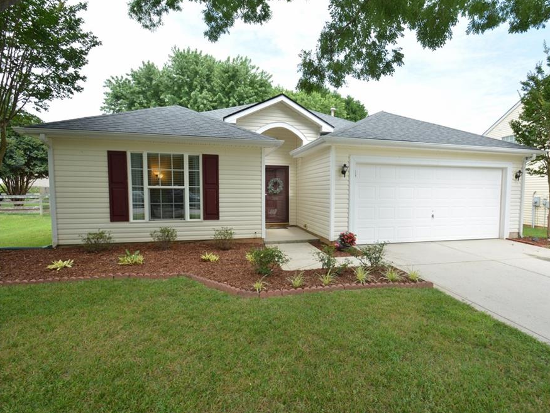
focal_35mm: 19
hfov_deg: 85.3
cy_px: 203
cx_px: 321
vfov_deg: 69.9
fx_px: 295
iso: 320
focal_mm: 11
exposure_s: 1/250
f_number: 8
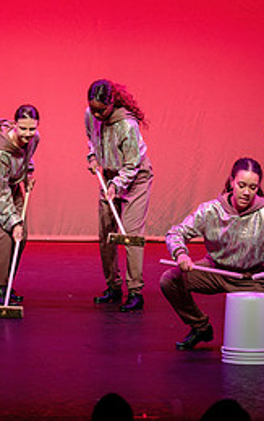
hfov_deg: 5.3
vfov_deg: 8.4
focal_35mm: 250
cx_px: 81
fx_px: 2872
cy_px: 253
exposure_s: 1/500
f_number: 2.8
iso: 1600
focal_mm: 110
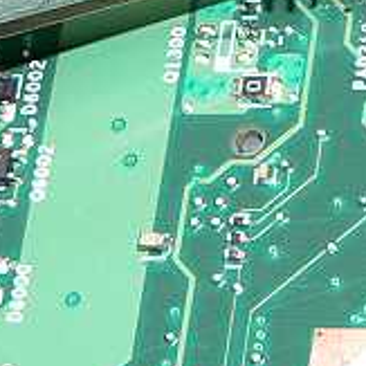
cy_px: -103
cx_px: 272
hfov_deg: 6.1
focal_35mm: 285
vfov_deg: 6.1
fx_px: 3409
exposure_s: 1/60
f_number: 4
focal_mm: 13.6
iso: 200
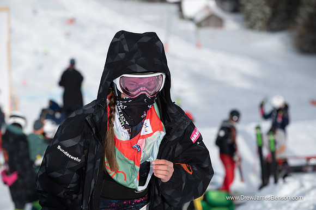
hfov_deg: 12.8
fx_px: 1404
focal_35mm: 160
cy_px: 105
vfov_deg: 8.6
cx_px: 158
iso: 320
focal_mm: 160
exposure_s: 1/2500
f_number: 6.3
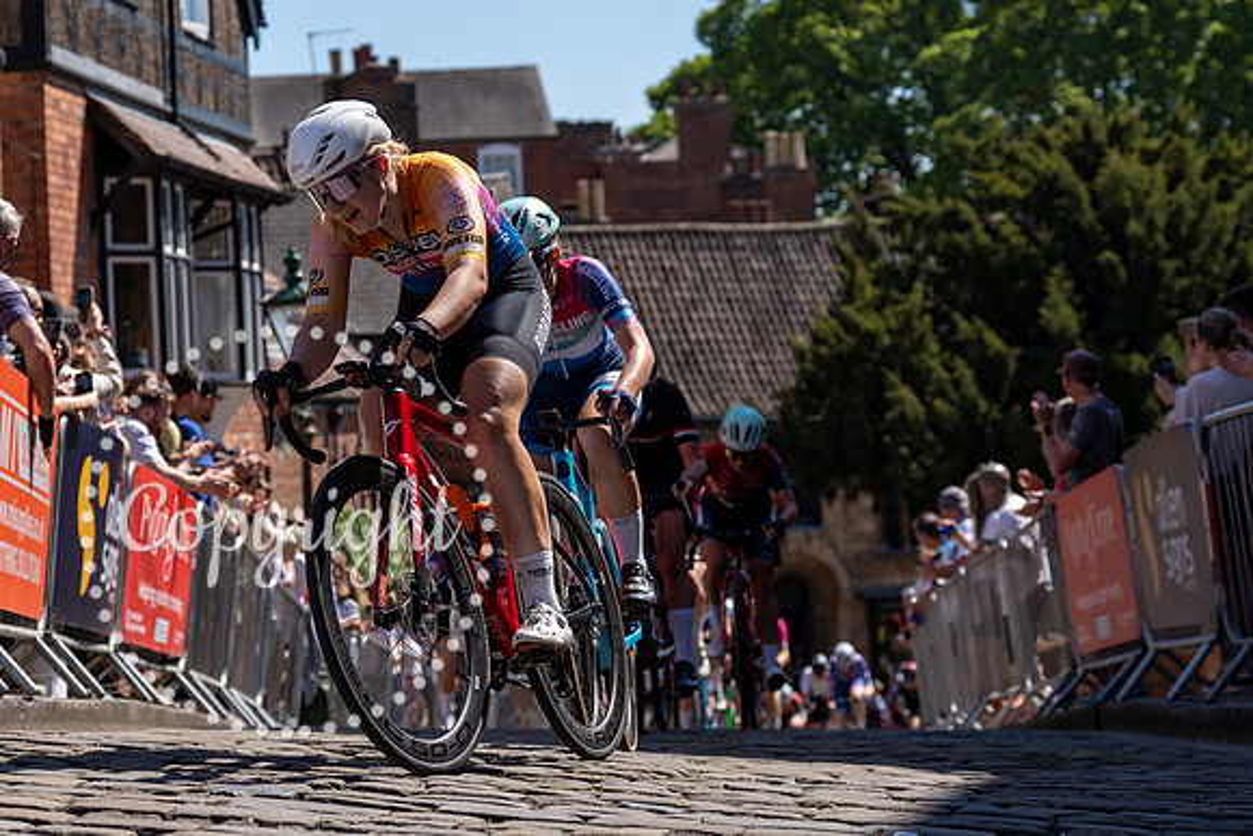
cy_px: 254
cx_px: 430
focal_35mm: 97
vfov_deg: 14.0
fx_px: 3391
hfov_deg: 20.9
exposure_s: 1/1600
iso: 100
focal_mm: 70
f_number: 4
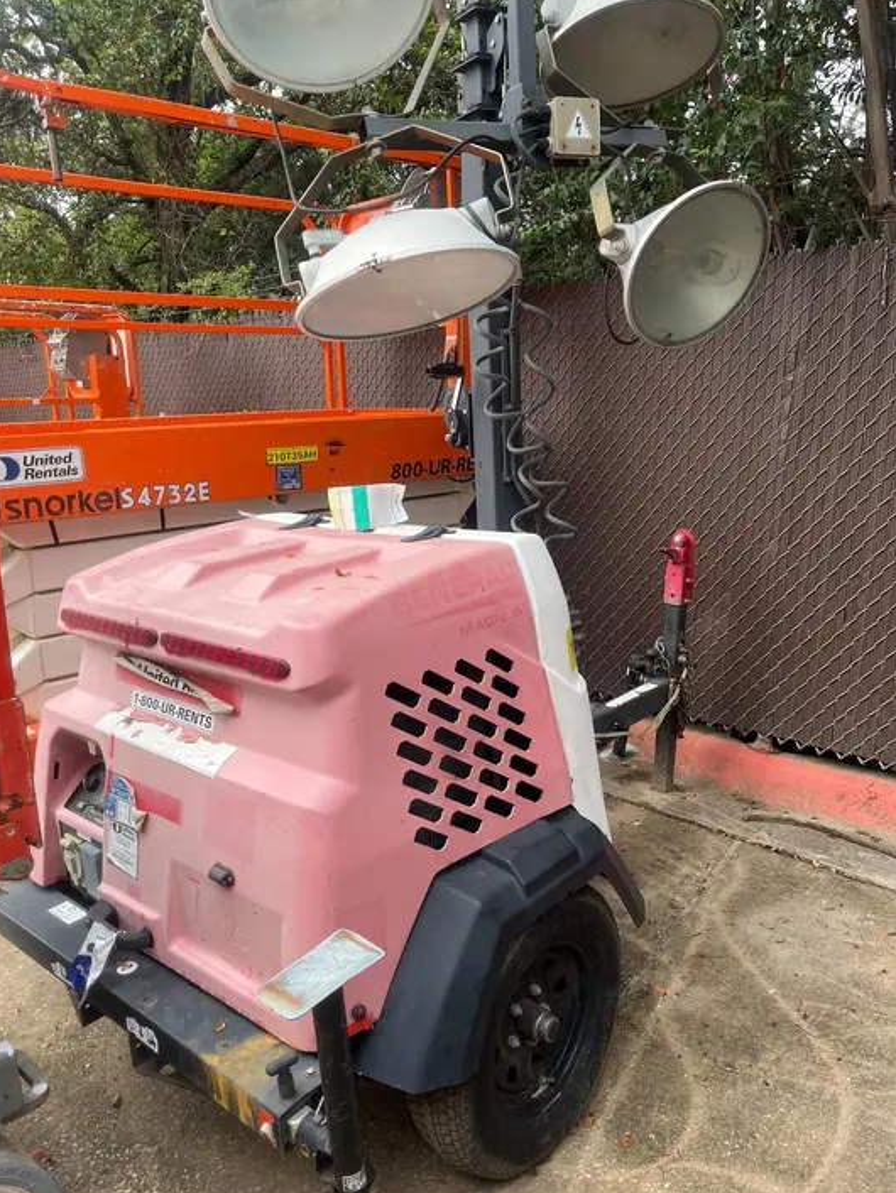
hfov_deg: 51.4
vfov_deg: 65.3
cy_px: 587
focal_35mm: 27
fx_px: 931
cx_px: 433
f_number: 1.6
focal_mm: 5.1
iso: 50
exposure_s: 1/618
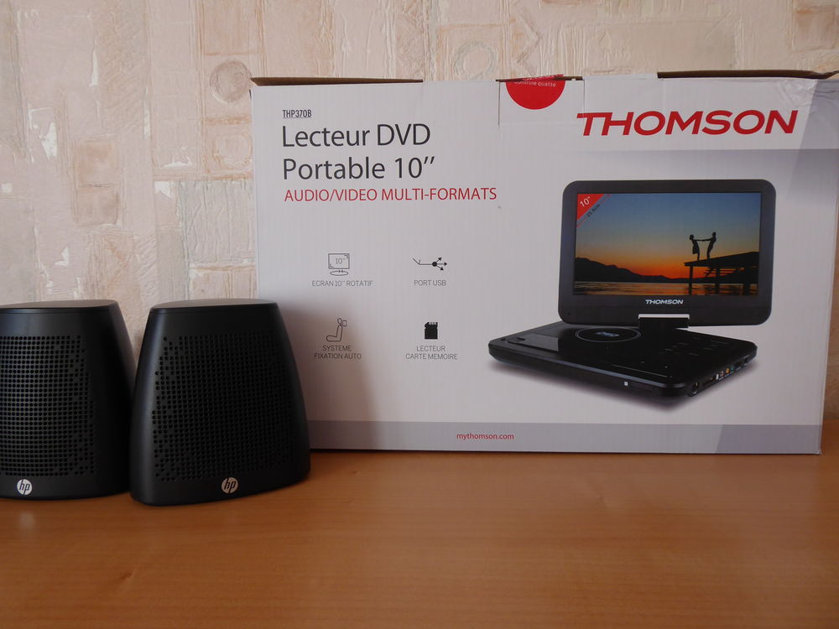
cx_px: 420
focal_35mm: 25
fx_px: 606
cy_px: 314
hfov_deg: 69.4
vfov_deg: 54.9
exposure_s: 1/60
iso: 125
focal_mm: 4.3
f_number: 3.3
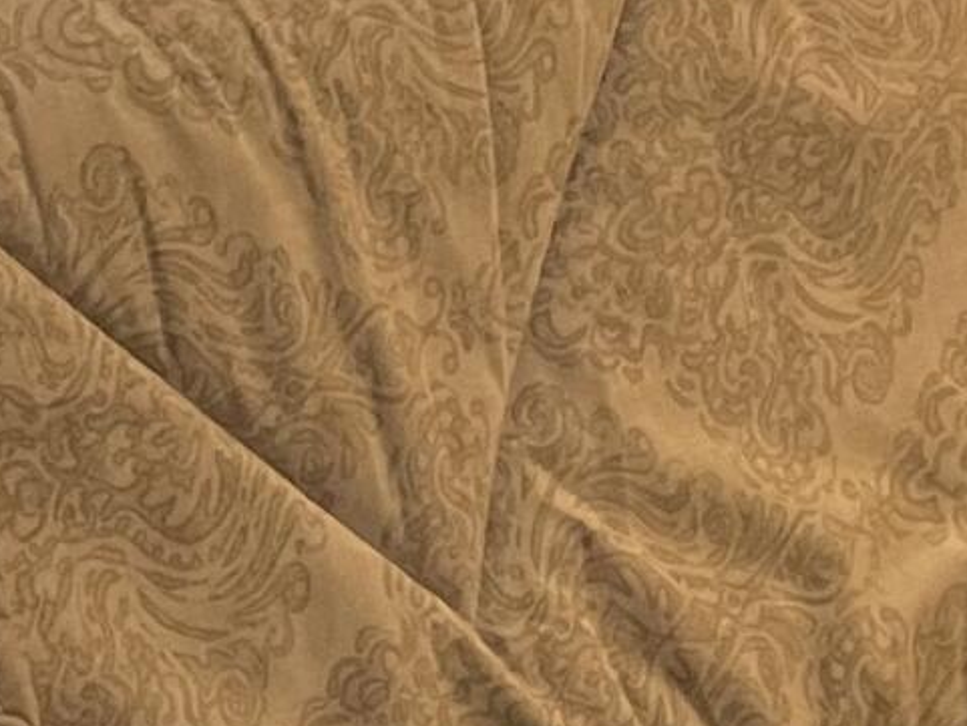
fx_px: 4527
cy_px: -107
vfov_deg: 9.1
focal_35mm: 162
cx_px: -86
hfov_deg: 12.0
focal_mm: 4.2
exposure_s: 1/60
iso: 250
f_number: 1.6
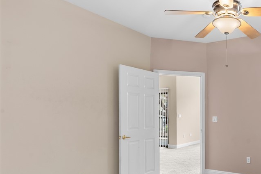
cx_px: 222
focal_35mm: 29
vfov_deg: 44.4
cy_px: 114
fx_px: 210
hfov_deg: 57.1
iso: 400
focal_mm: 17
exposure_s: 1/1.67
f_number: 8
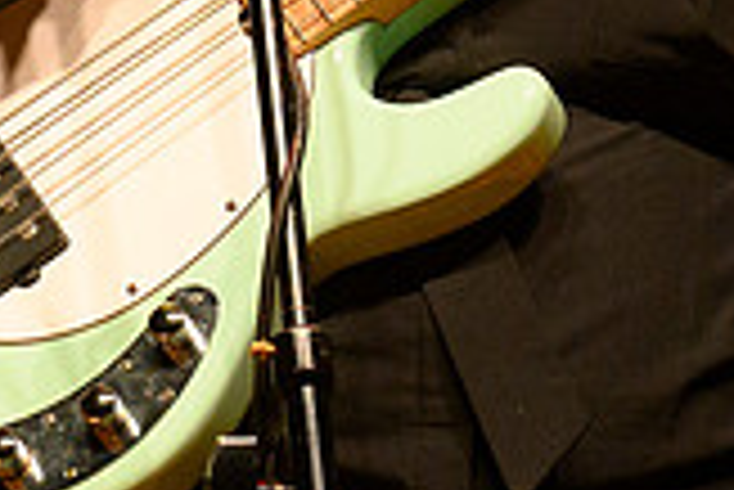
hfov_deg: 3.5
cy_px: -335
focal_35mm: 588
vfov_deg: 2.3
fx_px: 11999
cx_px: 545
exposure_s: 1/250
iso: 5000
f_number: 5.6
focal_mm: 110
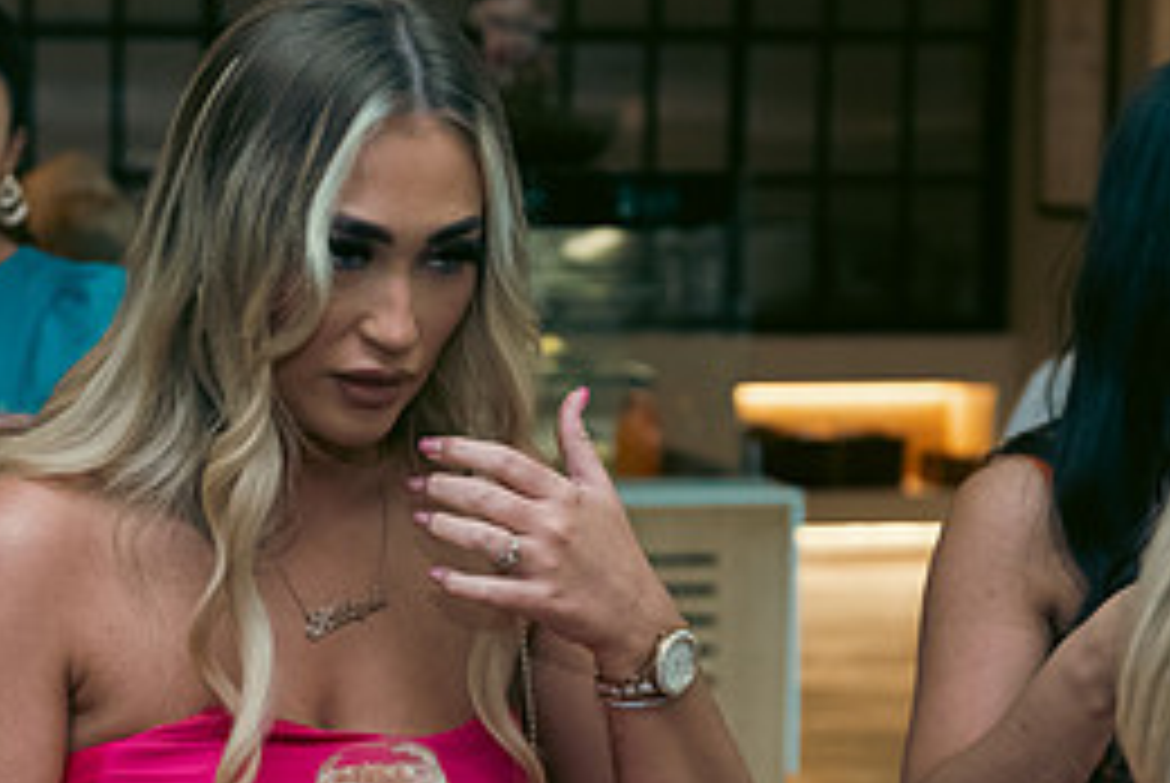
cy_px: 583
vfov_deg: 12.8
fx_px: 3481
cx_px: 387
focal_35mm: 107
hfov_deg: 19.0
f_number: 3.5
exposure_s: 1/125
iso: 800
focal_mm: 48
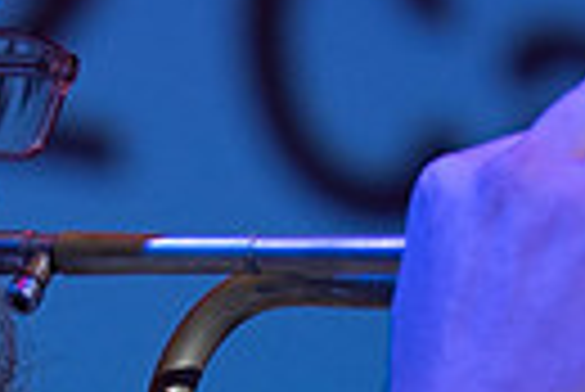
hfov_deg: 4.4
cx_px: 90
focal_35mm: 469
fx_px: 7630
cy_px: 331
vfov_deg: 2.9
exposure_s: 1/200
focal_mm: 70
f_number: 2.8
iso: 400
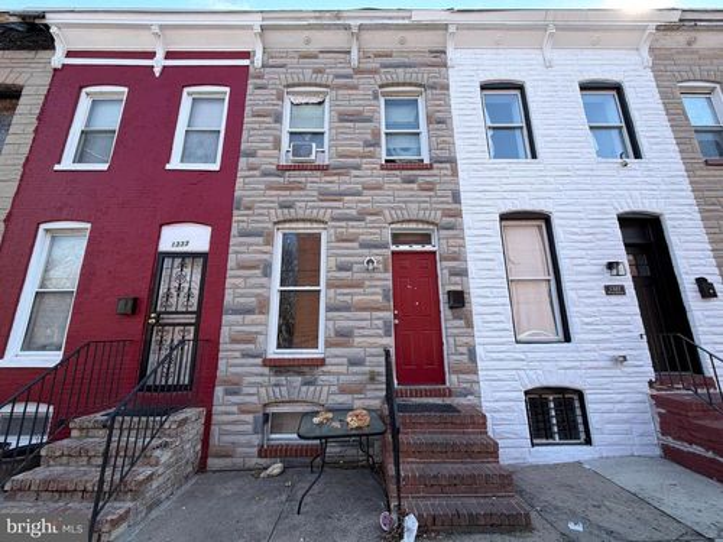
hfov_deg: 102.1
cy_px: 271
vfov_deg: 85.7
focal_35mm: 14
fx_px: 292
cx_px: 362
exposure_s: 1/502
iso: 50
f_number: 2.2
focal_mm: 2.22
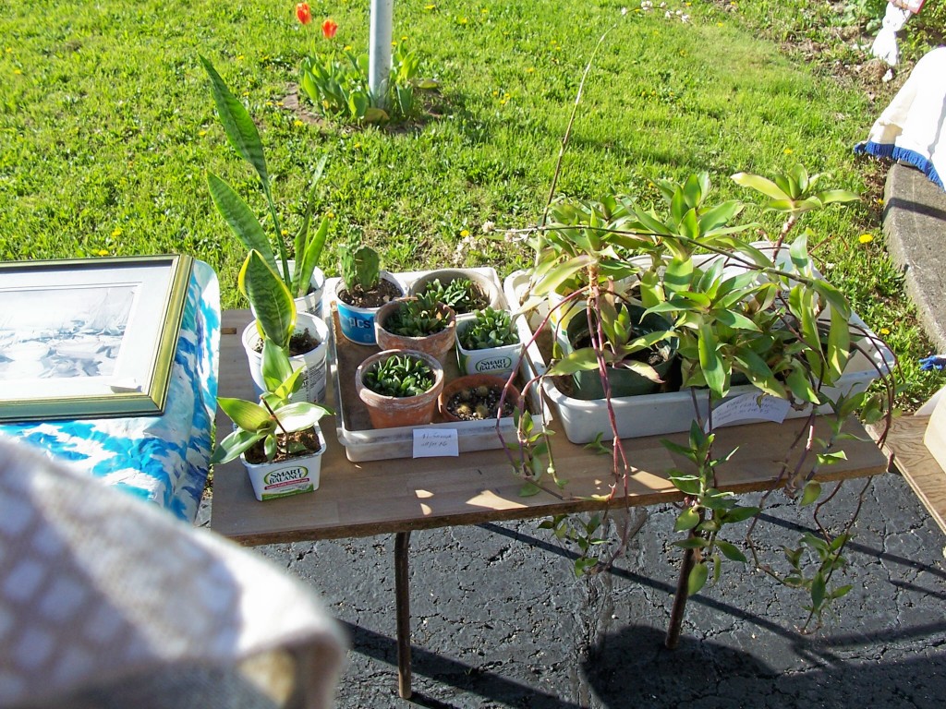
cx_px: 473
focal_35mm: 35
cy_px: 354
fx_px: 956
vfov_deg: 40.7
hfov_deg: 52.6
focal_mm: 6
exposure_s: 1/350
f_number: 4
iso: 80
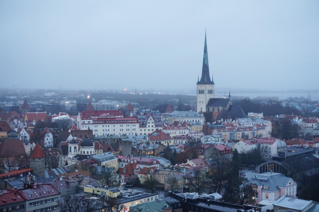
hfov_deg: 33.4
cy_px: 106
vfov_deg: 22.6
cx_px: 160
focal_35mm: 60
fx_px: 532
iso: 2000
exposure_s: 1/80
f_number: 5.6
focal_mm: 40
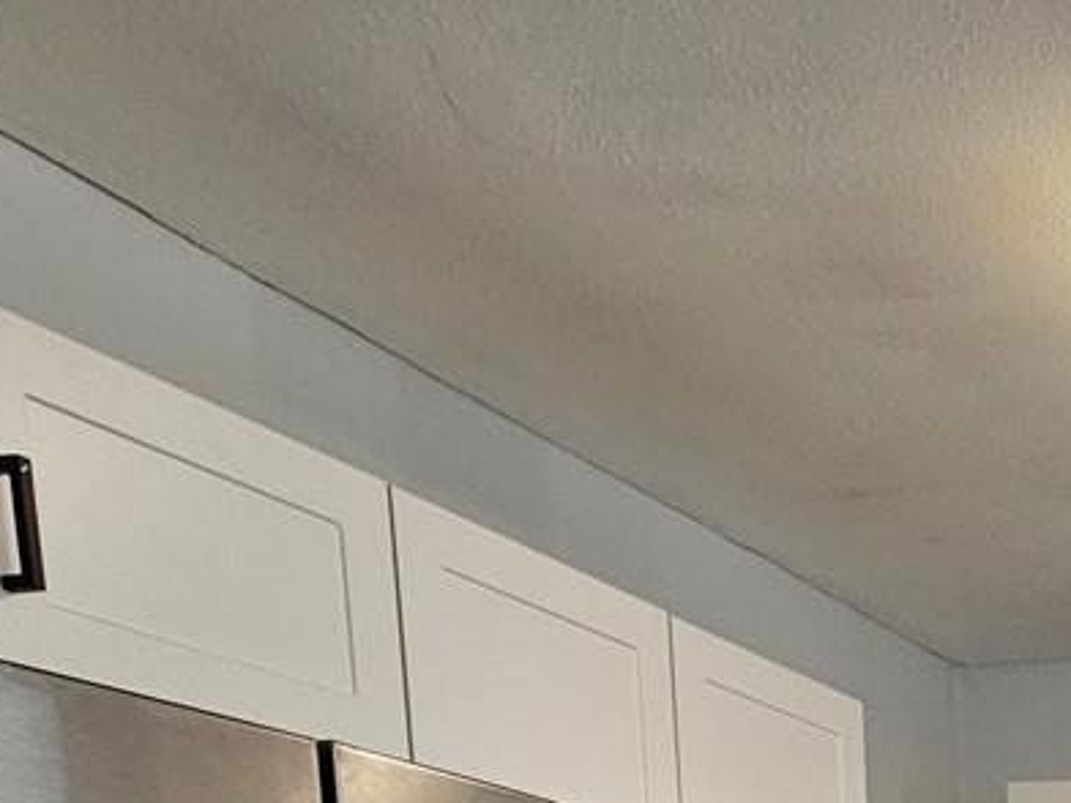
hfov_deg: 27.3
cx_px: 1533
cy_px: 1464
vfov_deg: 19.8
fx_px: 1640
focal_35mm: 53
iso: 160
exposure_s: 1/60
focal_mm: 2.2
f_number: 2.2
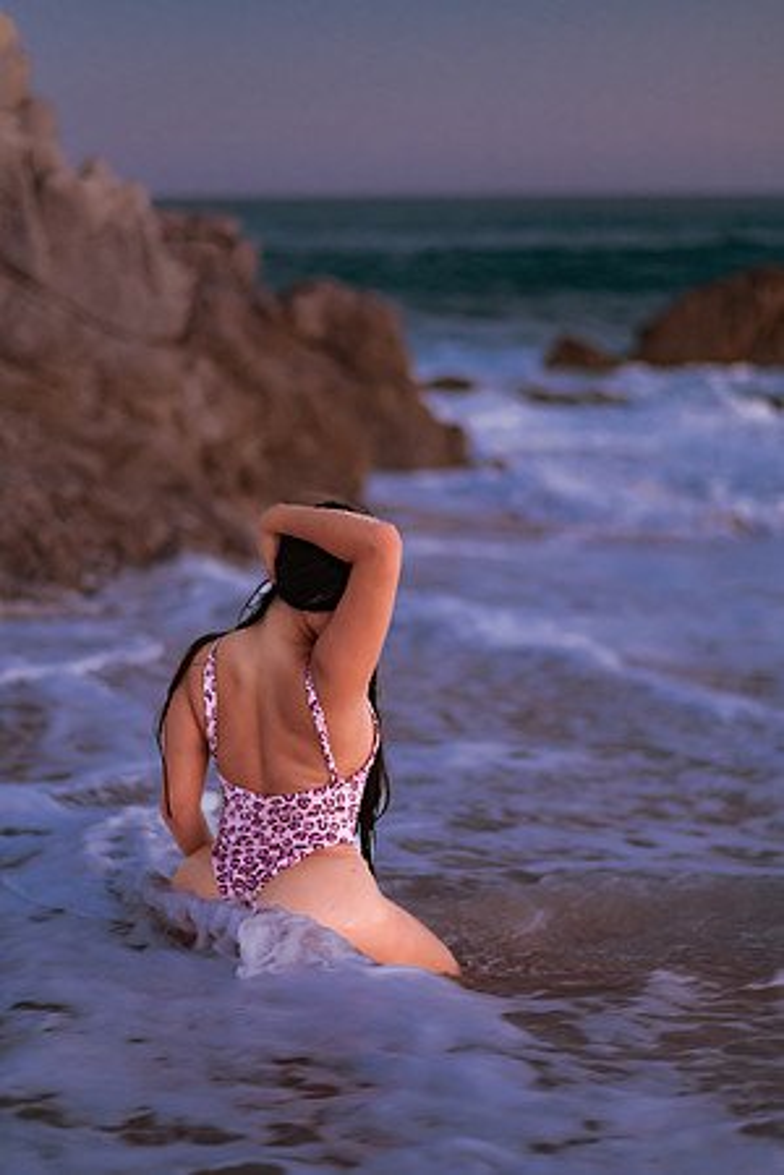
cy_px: 588
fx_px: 1895
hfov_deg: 23.4
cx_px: 392
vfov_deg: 34.5
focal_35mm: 58
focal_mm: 58
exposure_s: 1/80
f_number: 1.4
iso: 1600
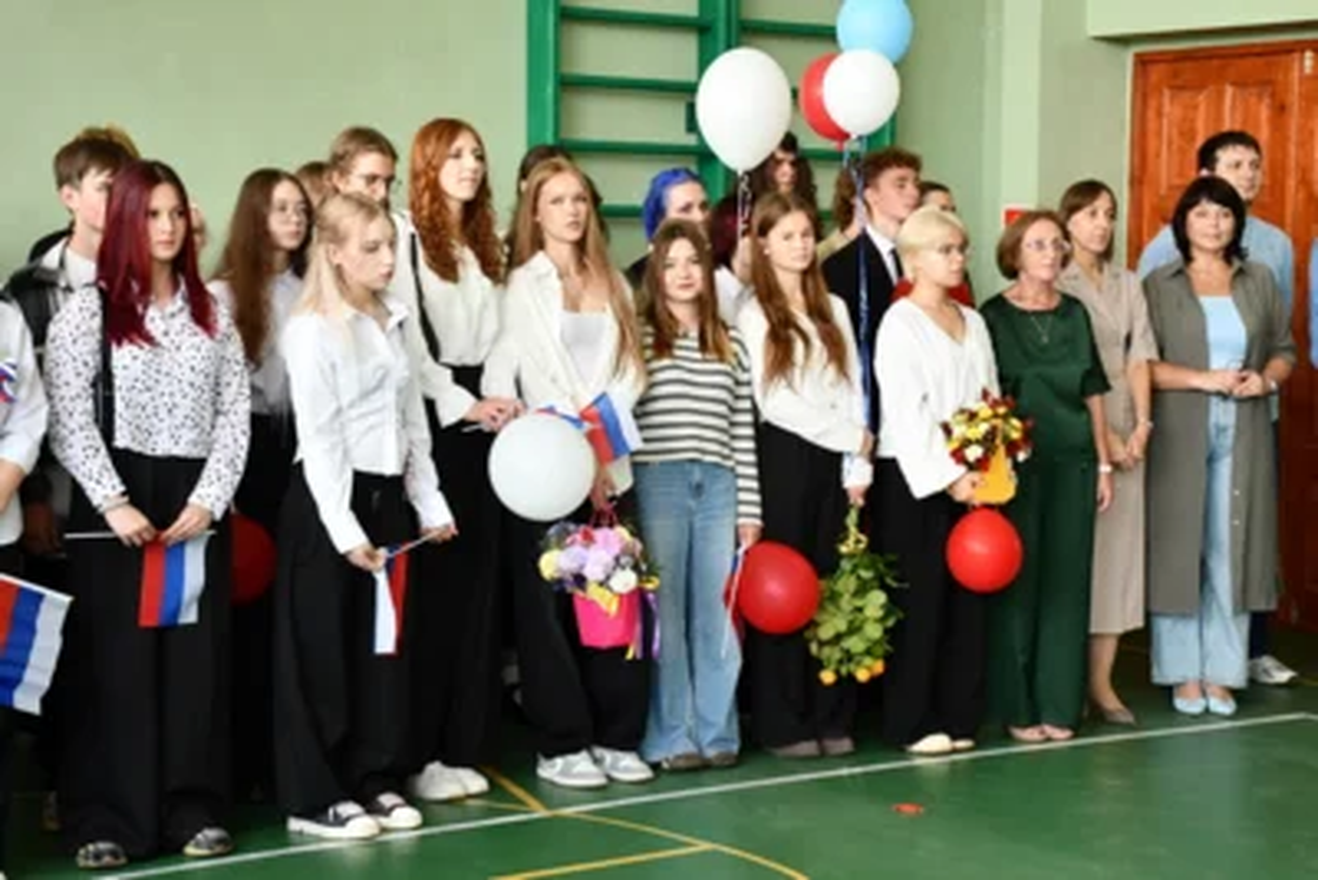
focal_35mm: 67
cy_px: 440
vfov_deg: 20.3
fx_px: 2454
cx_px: 659
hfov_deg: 30.1
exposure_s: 1/160
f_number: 6.3
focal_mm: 45
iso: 640
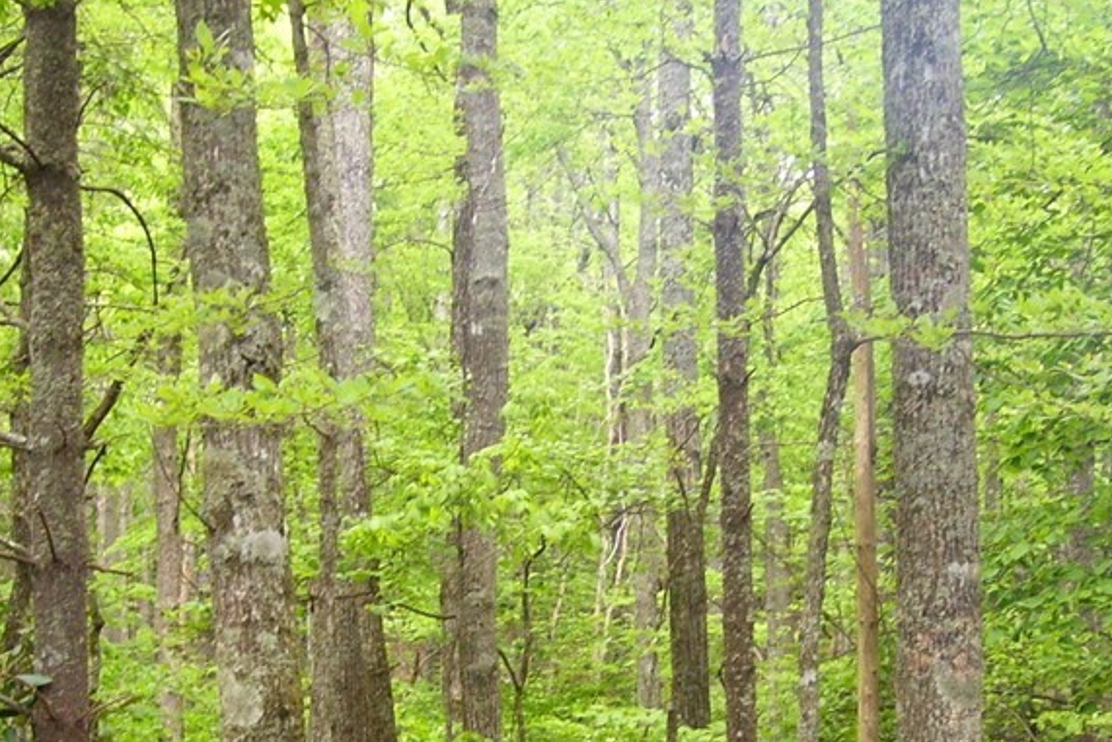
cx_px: 536
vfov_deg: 19.4
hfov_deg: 29.2
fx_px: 2132
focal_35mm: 69
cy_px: 658
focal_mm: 6
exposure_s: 1/60
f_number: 2.7
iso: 125
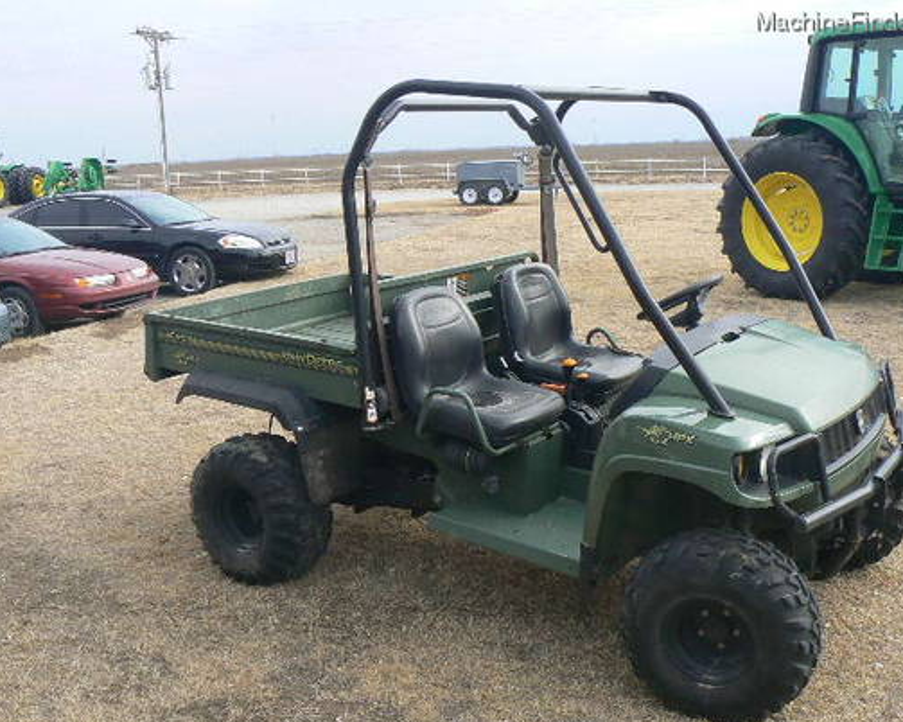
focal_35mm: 38
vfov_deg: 39.1
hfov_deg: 47.9
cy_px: 363
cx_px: 481
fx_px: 1015
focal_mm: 6
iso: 80
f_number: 5.6
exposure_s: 1/160
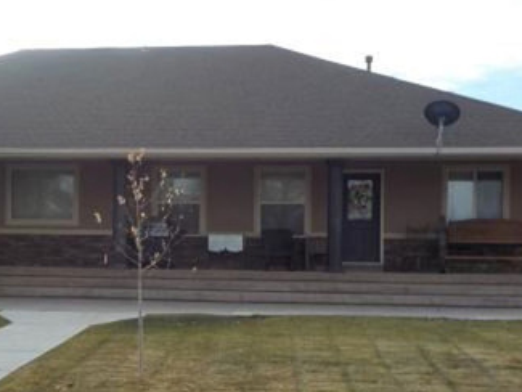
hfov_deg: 32.1
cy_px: 244
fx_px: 890
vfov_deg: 24.8
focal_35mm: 59
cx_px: 137
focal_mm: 4.1
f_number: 3.3
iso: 125
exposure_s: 1/500
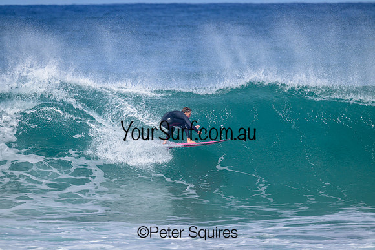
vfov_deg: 2.3
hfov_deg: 3.5
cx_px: 188
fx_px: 6147
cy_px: 125
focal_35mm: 590
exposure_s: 1/2000
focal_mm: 590
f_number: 11
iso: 800
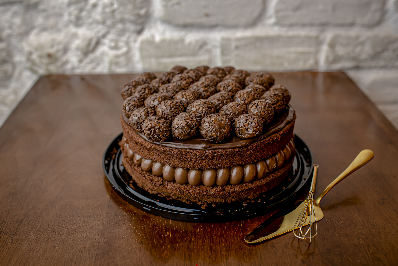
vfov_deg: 37.9
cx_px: 199
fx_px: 387
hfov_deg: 54.4
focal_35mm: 35
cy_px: 133
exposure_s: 1/160
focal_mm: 35
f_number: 3.2
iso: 400
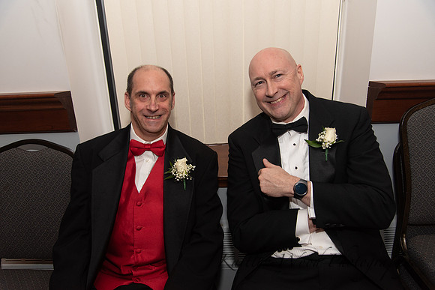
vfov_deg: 43.6
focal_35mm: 30
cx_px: 218
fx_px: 363
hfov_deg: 61.9
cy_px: 145
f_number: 4
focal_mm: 30
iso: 800
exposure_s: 1/200
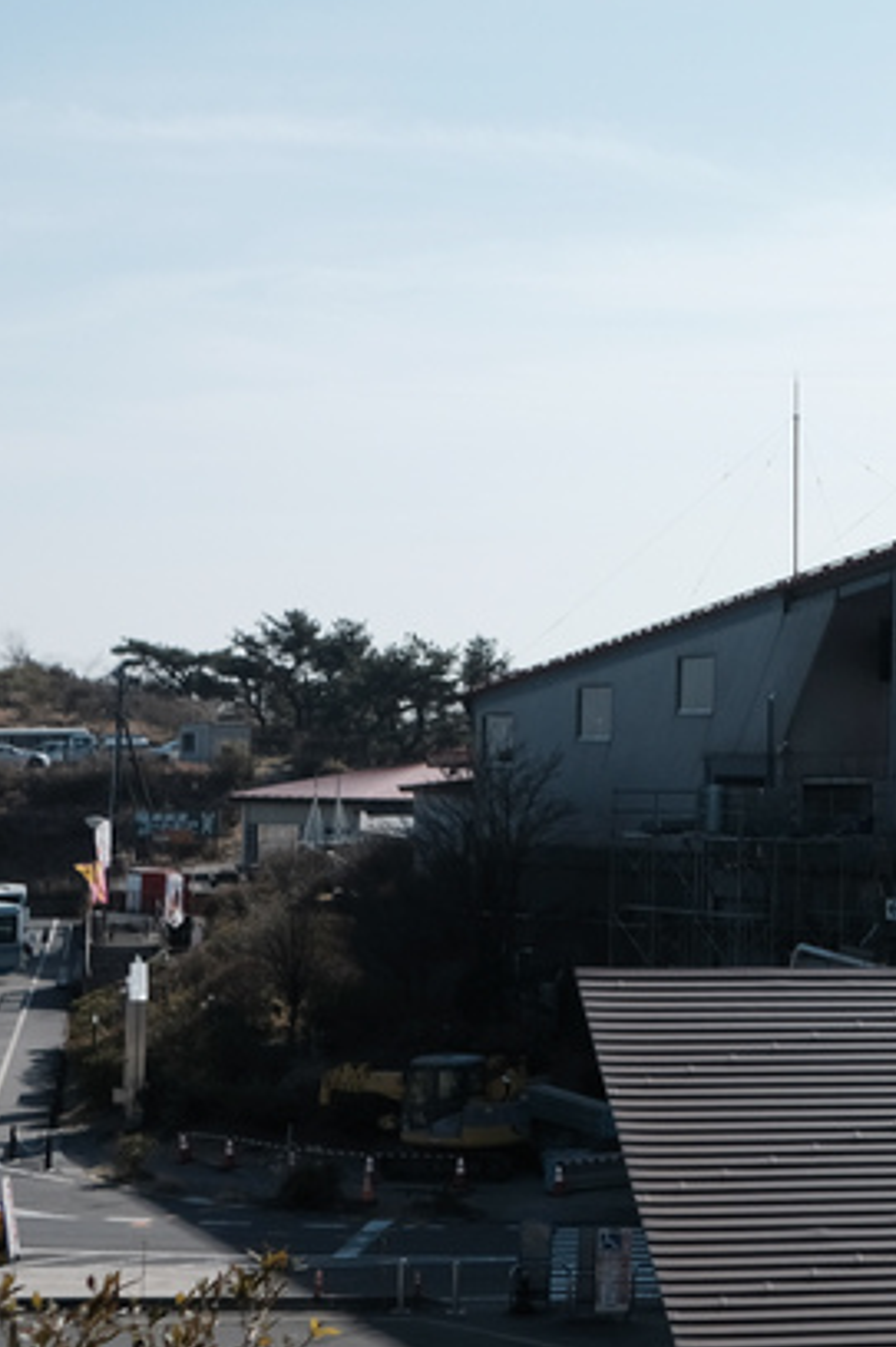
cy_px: 601
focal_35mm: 86
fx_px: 3213
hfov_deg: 14.1
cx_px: 1587
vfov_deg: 23.6
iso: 200
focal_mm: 23
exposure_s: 1/3500
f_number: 3.6
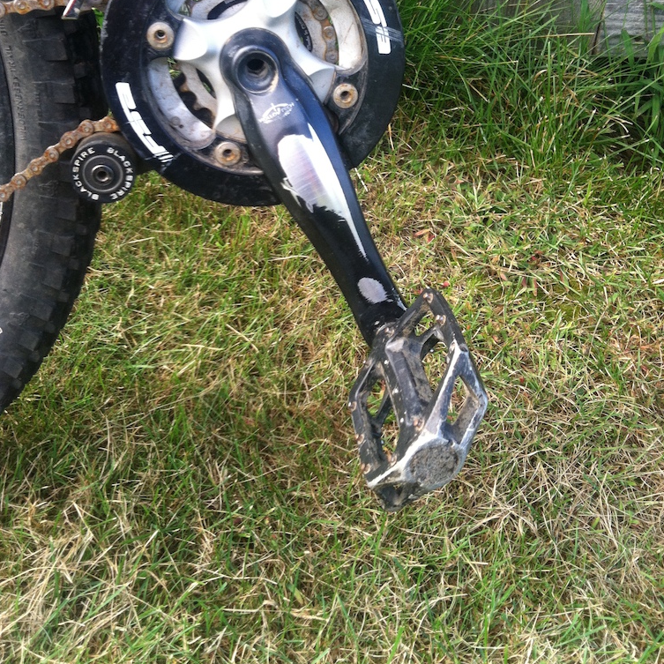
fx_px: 911
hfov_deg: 40.0
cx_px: 332
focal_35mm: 42
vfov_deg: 39.6
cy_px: 228
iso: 80
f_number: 2.8
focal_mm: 3.85
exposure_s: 1/120
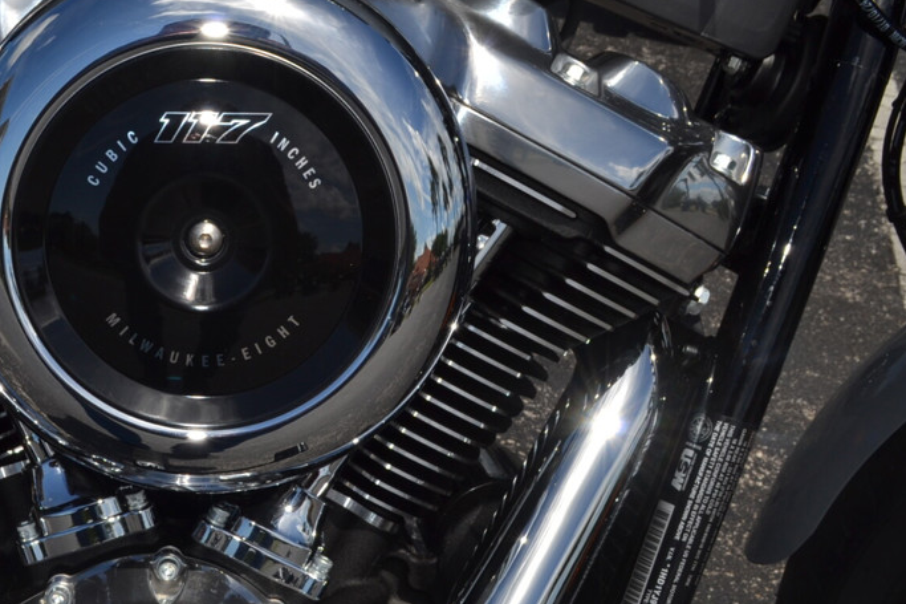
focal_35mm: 58
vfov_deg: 23.3
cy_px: 409
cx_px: 202
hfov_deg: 33.6
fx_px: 1459
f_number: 14
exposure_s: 1/200
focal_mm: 22
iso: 100
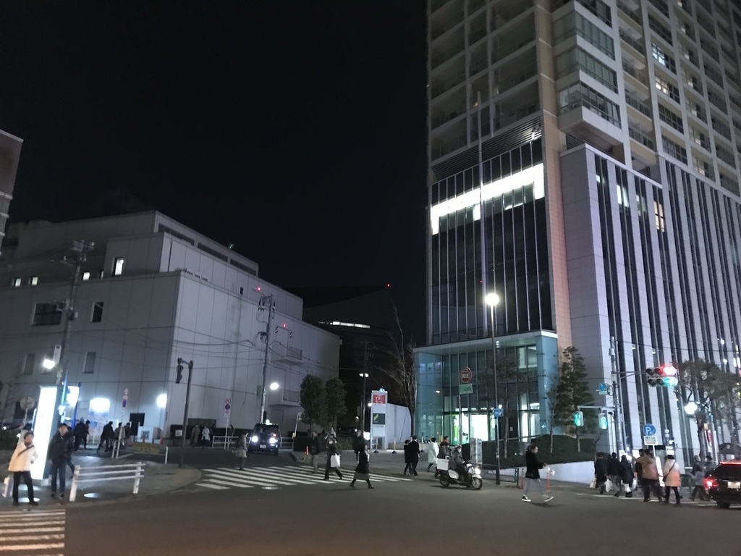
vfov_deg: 49.7
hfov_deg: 63.4
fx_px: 599
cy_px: 278
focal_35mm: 28
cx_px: 370
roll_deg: -0.9
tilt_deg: +15.9
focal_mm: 3.99
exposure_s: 1/5
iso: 100
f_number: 1.8
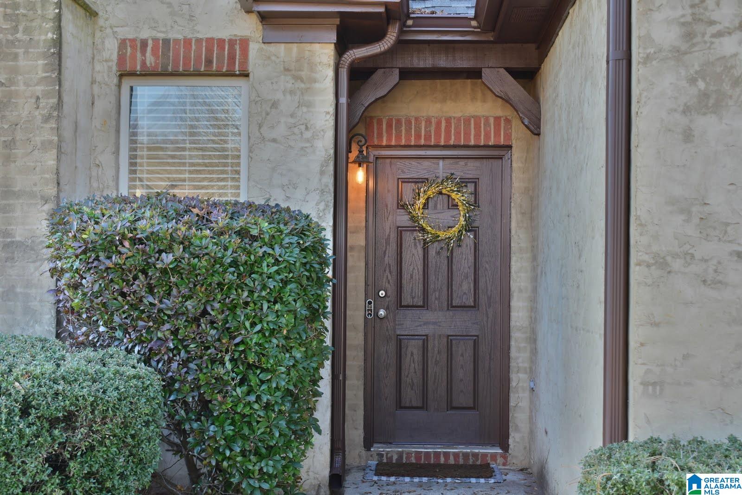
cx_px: 371
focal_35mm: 60
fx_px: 1237
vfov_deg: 22.6
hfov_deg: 33.4
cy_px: 248
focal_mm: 40
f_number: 8
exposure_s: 1/80
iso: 200
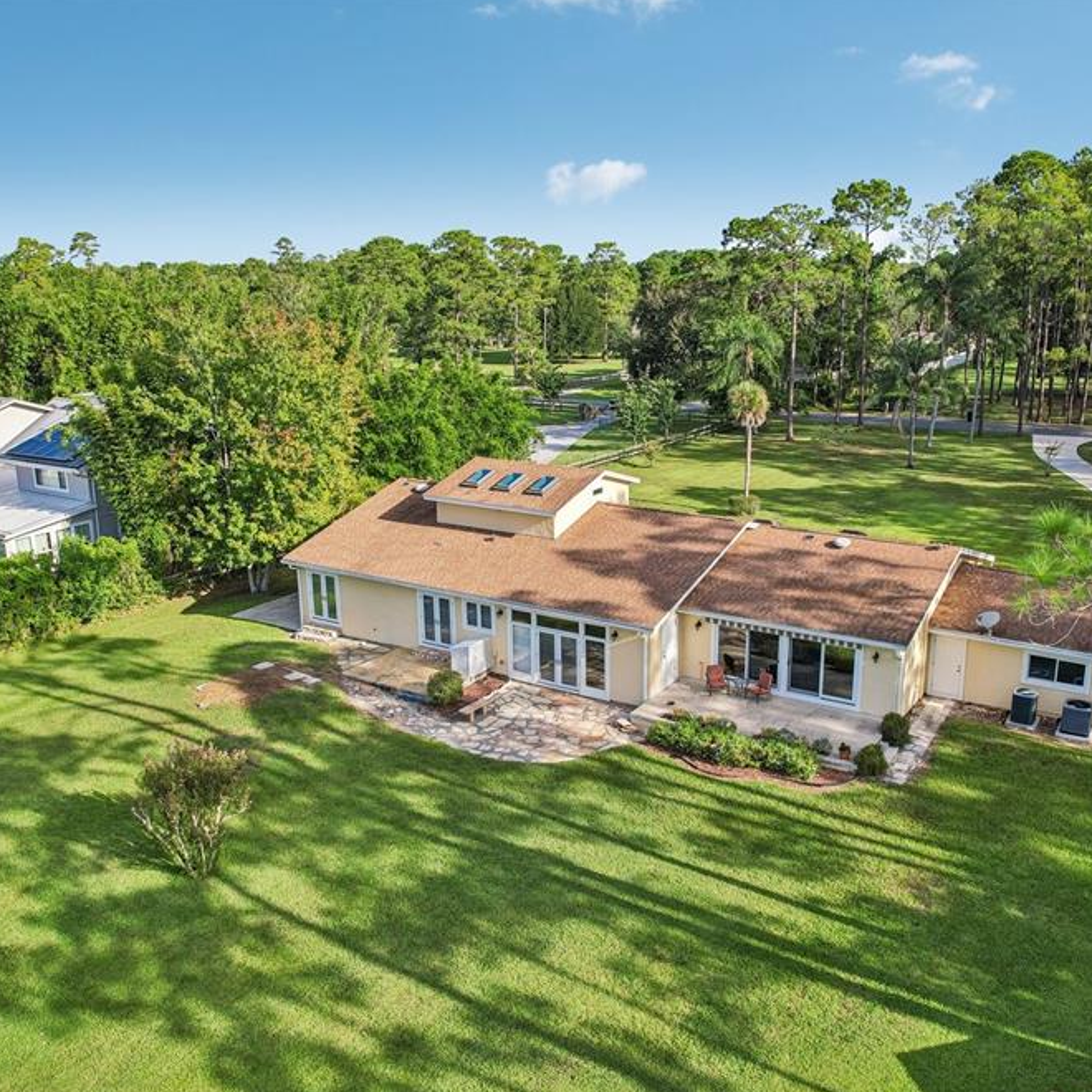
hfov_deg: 55.5
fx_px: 1035
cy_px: 558
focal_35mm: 29
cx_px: 594
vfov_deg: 55.6
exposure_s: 1/1250
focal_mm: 8.4
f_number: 2.8
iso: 100
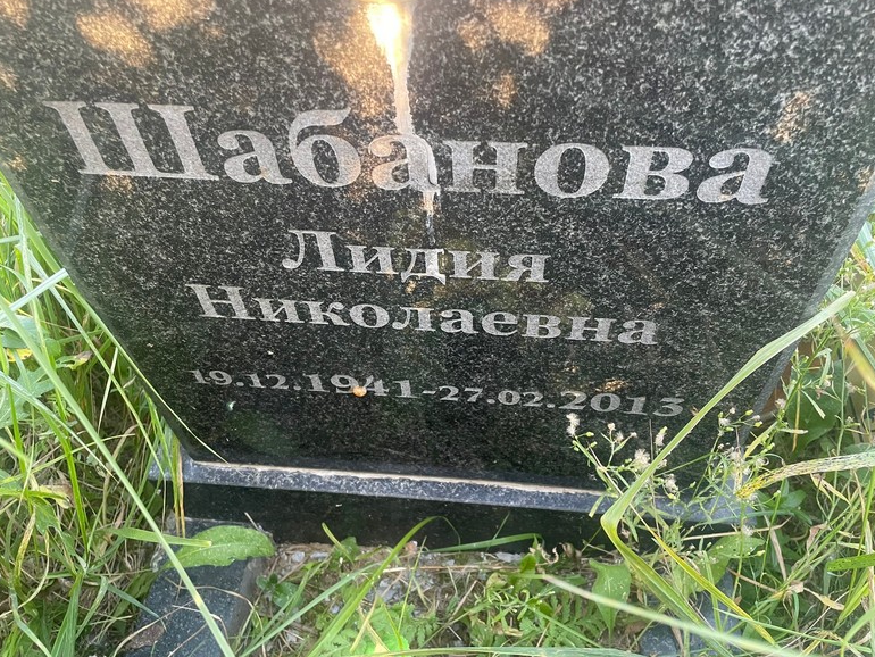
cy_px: 325
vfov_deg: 51.4
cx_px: 445
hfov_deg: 65.3
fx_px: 683
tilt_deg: -49.2
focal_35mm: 27
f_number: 1.6
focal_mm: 4.2
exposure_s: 1/60
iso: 200
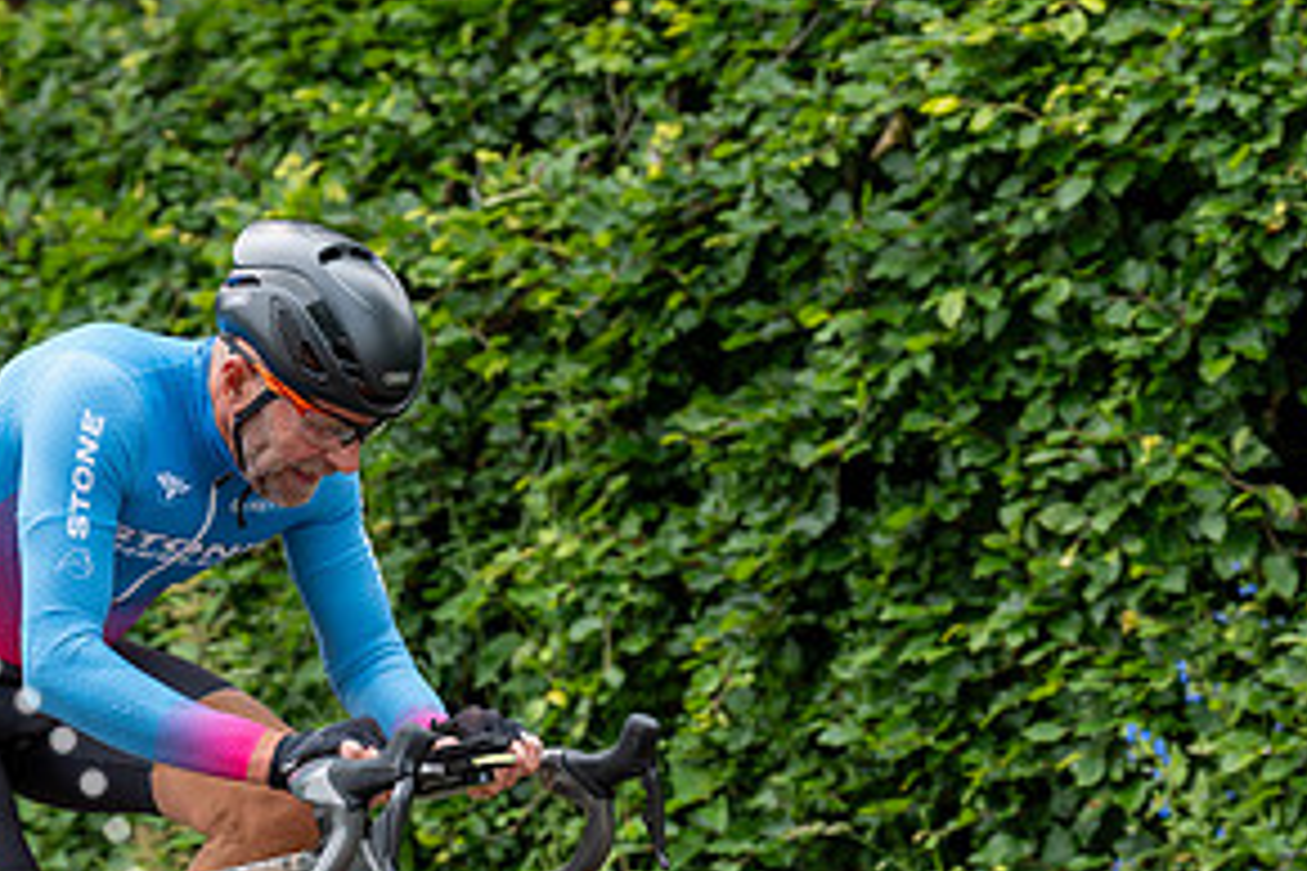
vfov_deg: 6.5
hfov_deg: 9.7
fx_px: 7660
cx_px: 440
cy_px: 761
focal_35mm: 211
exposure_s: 1/1000
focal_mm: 106
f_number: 3.5
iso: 500
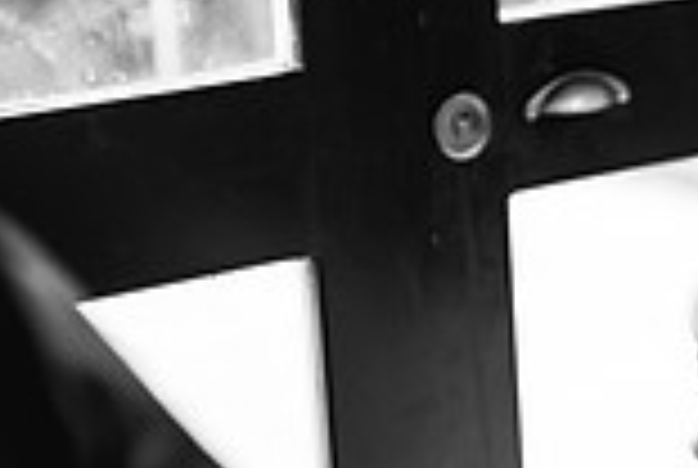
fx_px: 2623
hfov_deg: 14.7
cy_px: 371
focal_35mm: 135
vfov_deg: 10.2
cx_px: 793
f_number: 1.4
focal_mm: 35
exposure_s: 1/250
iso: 800
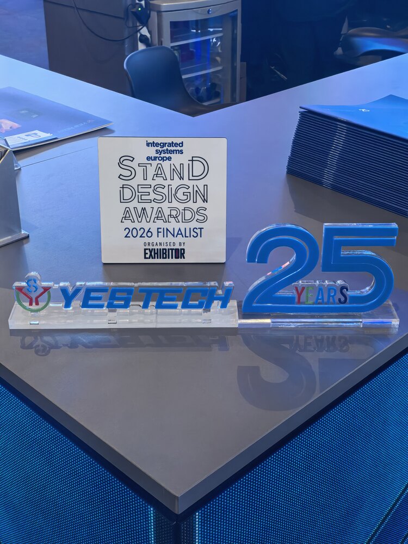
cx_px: 204
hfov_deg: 30.3
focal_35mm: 48
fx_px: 754
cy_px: 272
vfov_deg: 39.7
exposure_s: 1/60
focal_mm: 6.98
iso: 200
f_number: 4
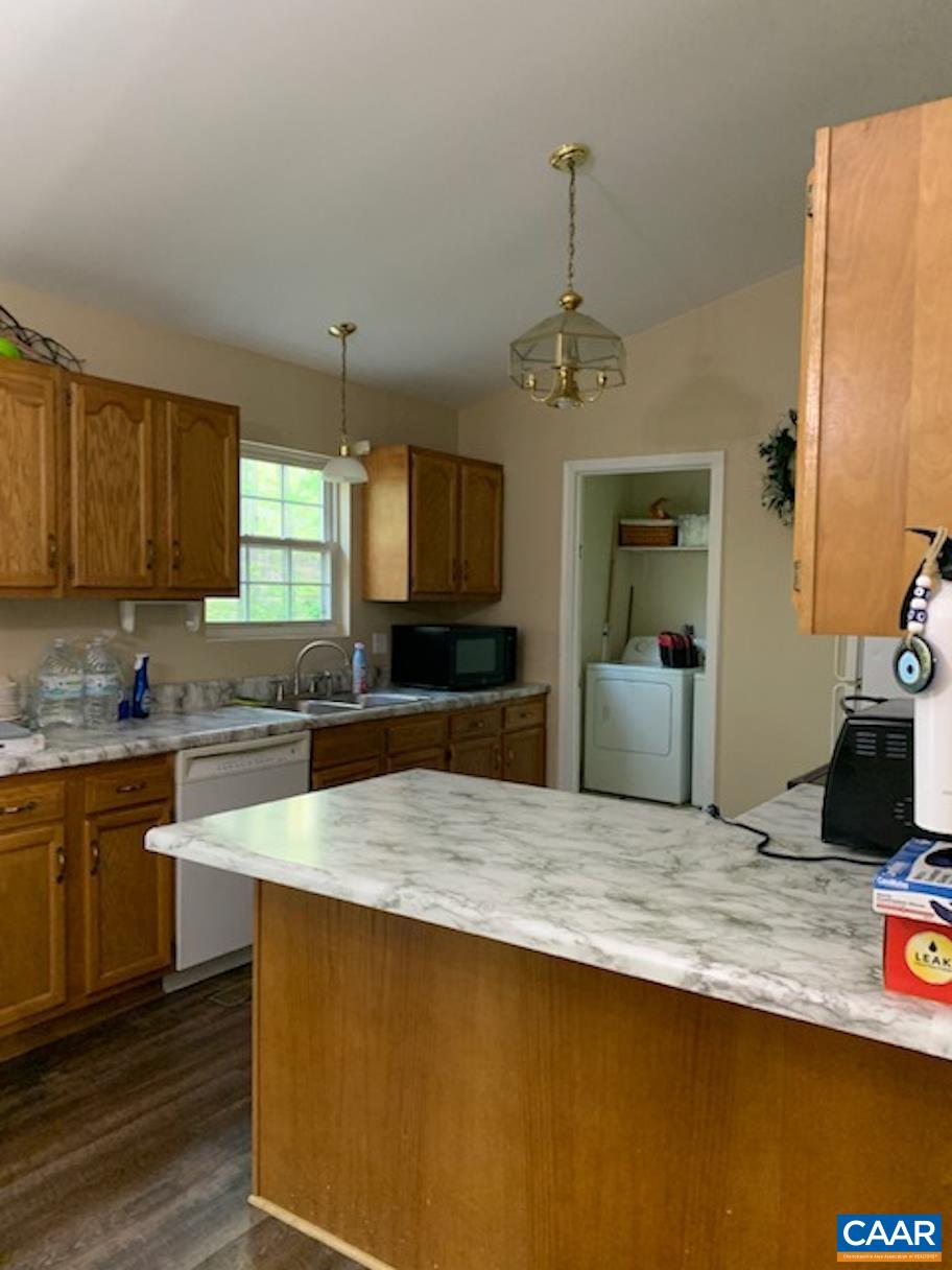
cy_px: 635
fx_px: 953
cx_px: 476
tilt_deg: -2.7
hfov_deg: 53.1
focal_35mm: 26
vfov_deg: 67.3
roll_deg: -1.5
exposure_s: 1/30
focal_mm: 4.25
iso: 500
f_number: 1.8
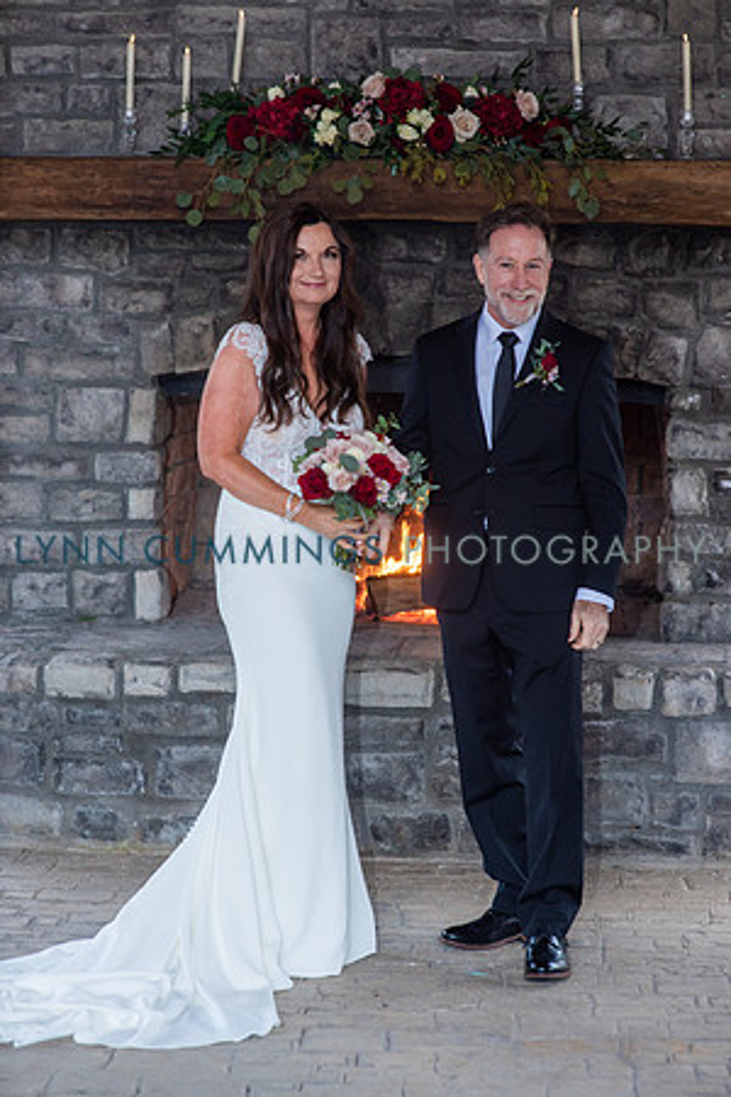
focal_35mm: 85
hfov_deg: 16.1
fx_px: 2589
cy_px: 548
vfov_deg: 23.9
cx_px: 366
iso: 640
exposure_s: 1/125
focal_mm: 85
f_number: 3.2
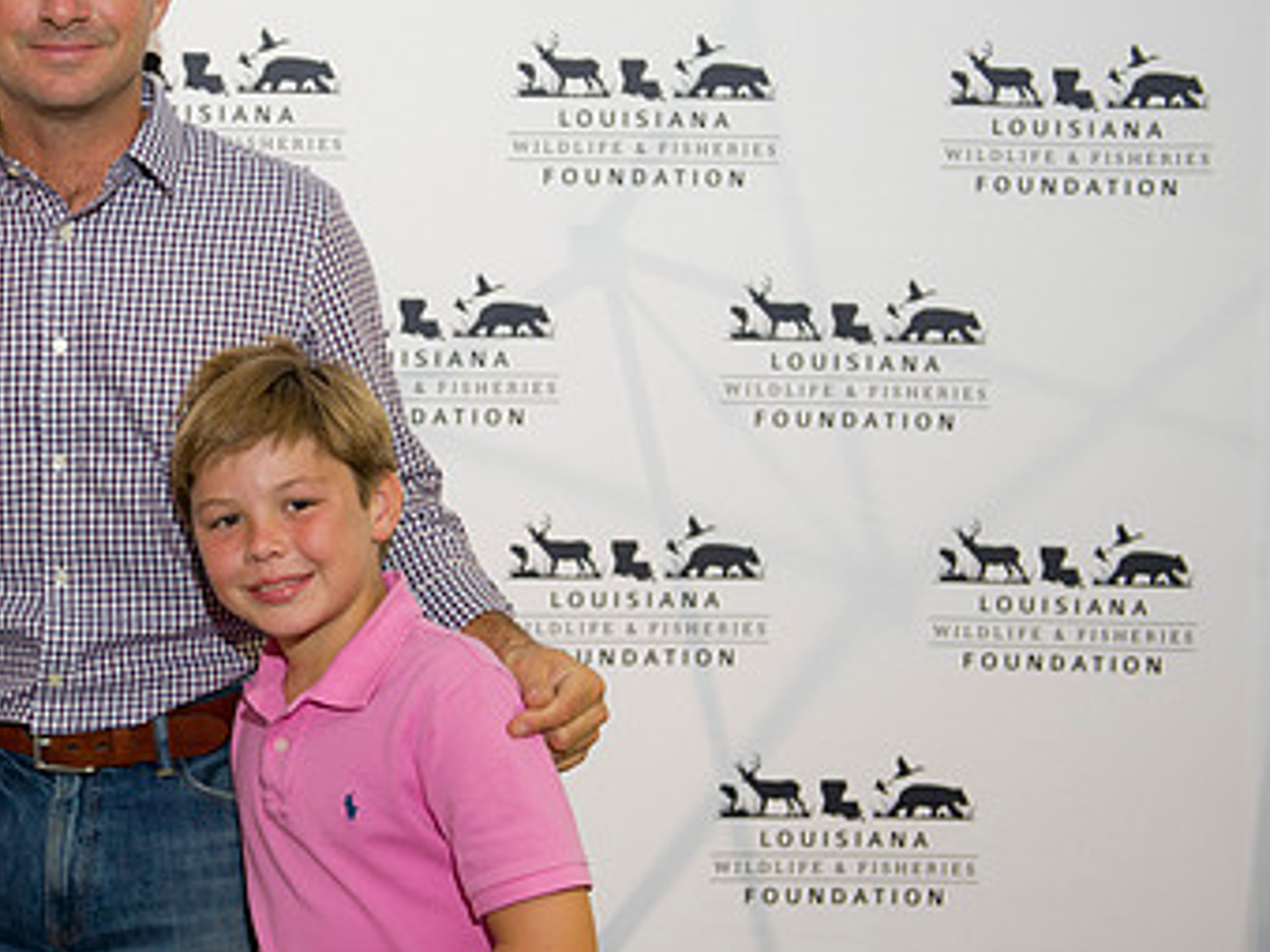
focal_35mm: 74
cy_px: 409
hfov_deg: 25.9
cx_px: 258
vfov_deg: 19.9
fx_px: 2714
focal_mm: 45
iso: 800
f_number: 3.2
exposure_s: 1/125
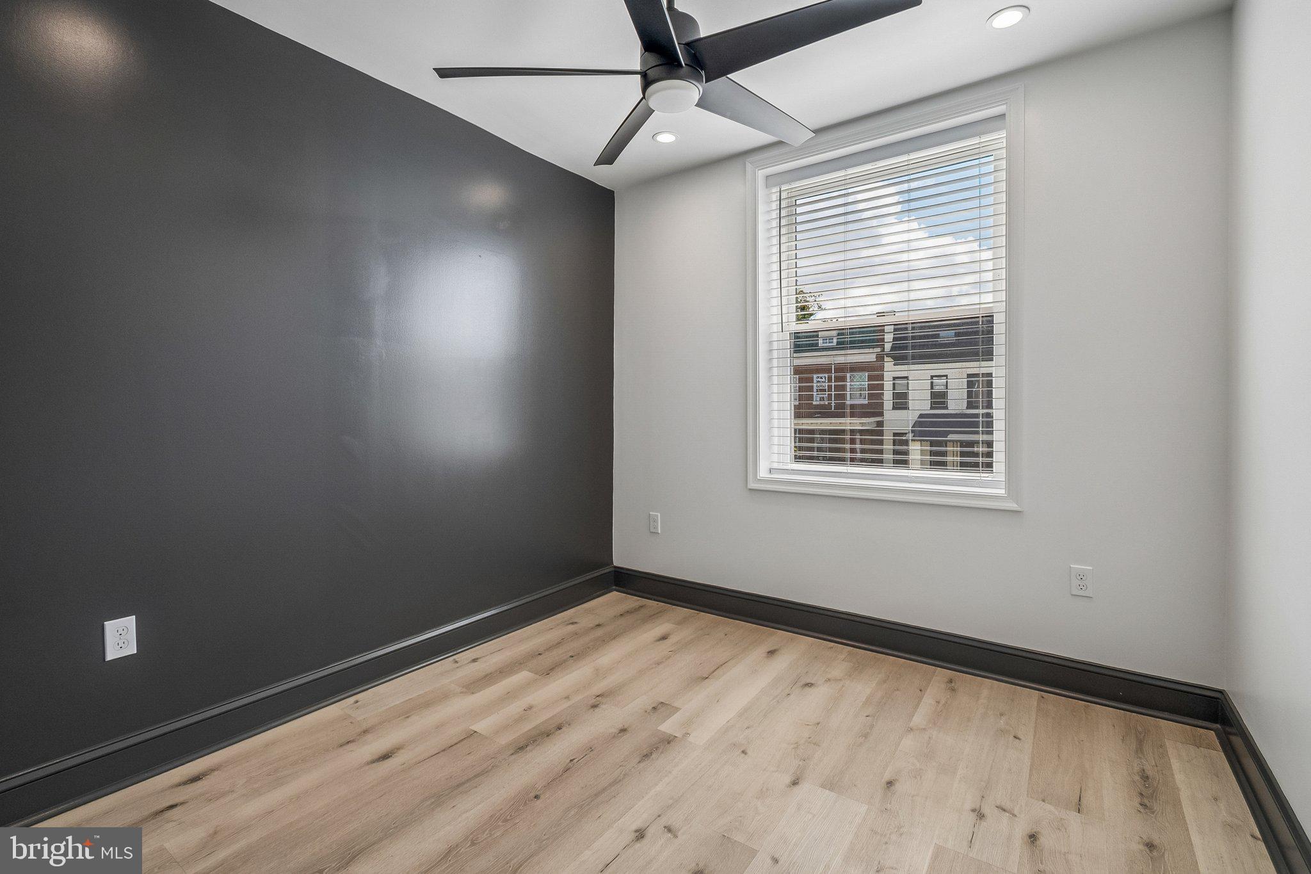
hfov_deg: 100.4
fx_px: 546
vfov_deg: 77.3
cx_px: 656
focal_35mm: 15
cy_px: 437
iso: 400
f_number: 5.6
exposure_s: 1/500
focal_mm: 10
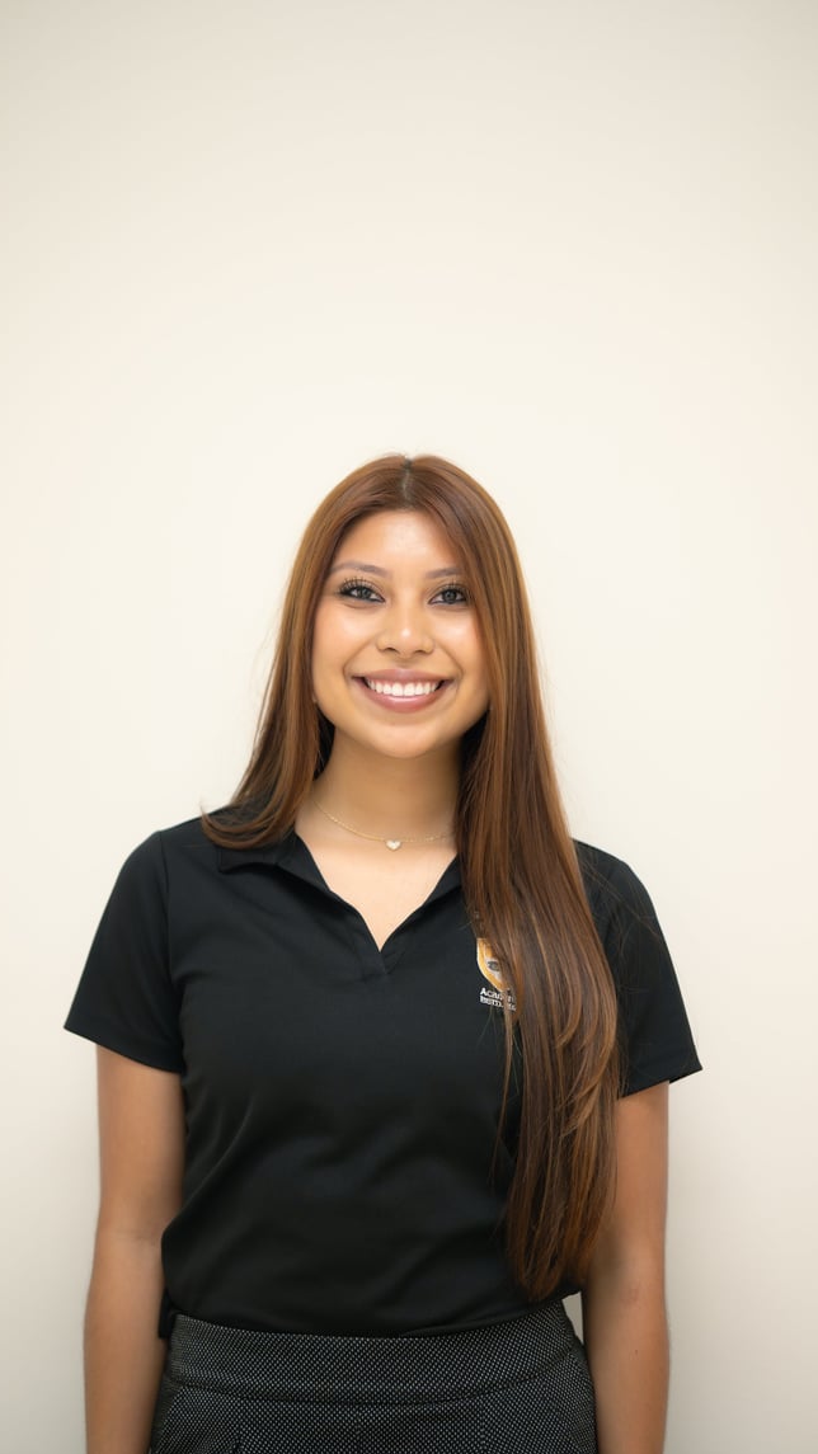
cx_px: 375
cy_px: 730
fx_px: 4571
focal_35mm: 119
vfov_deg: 18.1
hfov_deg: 10.2
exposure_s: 1/160
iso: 320
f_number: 1.2
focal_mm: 75
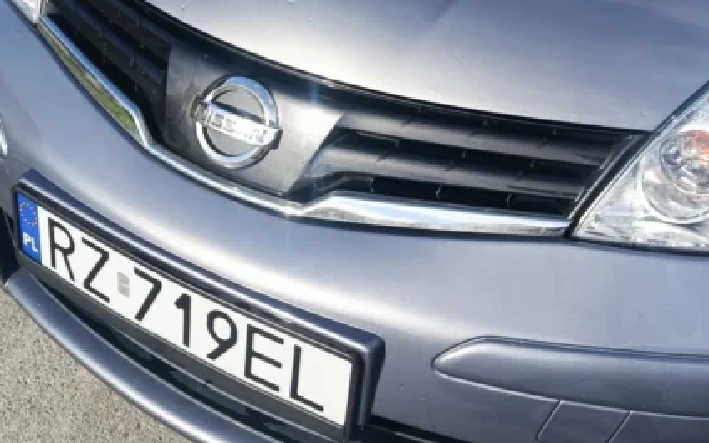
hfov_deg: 41.8
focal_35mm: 48
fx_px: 927
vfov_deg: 26.3
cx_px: 378
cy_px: 84
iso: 50
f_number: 1.7
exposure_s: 1/400
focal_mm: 5.24
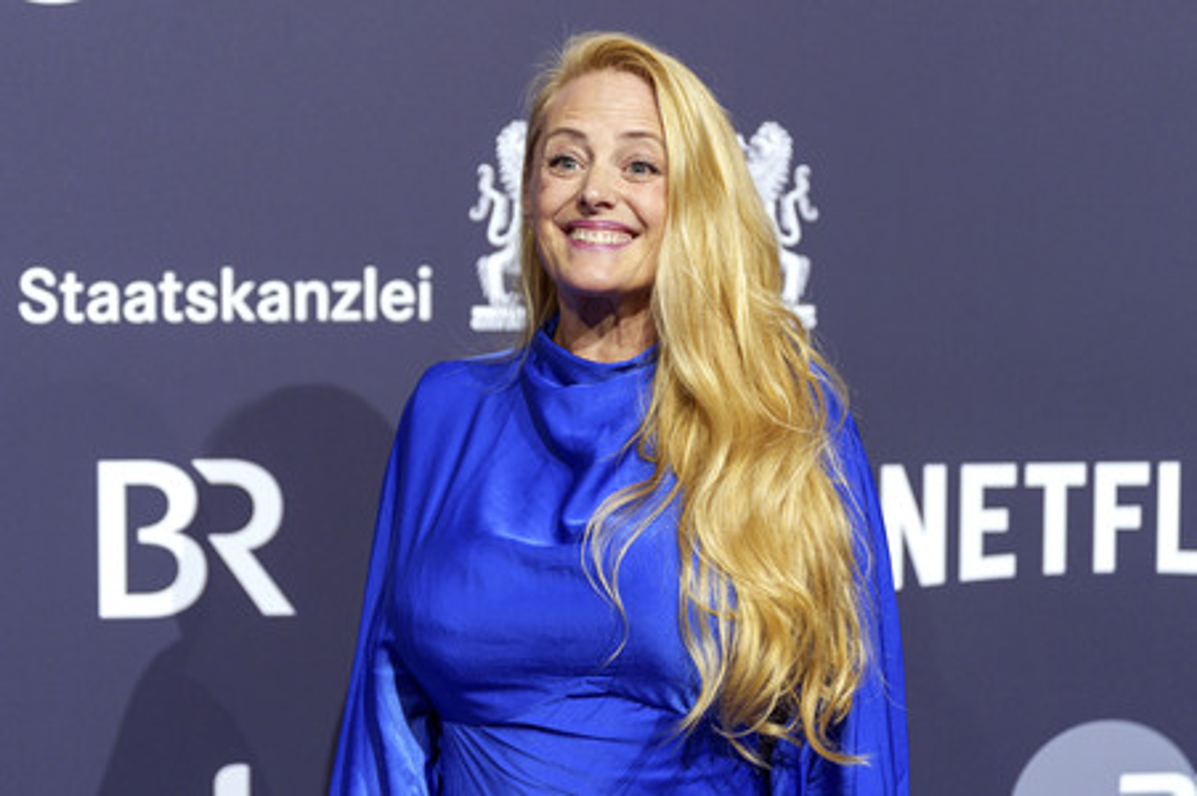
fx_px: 3256
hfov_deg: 20.8
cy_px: 398
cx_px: 598
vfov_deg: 13.9
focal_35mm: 98
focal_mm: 98
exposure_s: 1/400
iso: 800
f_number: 2.8
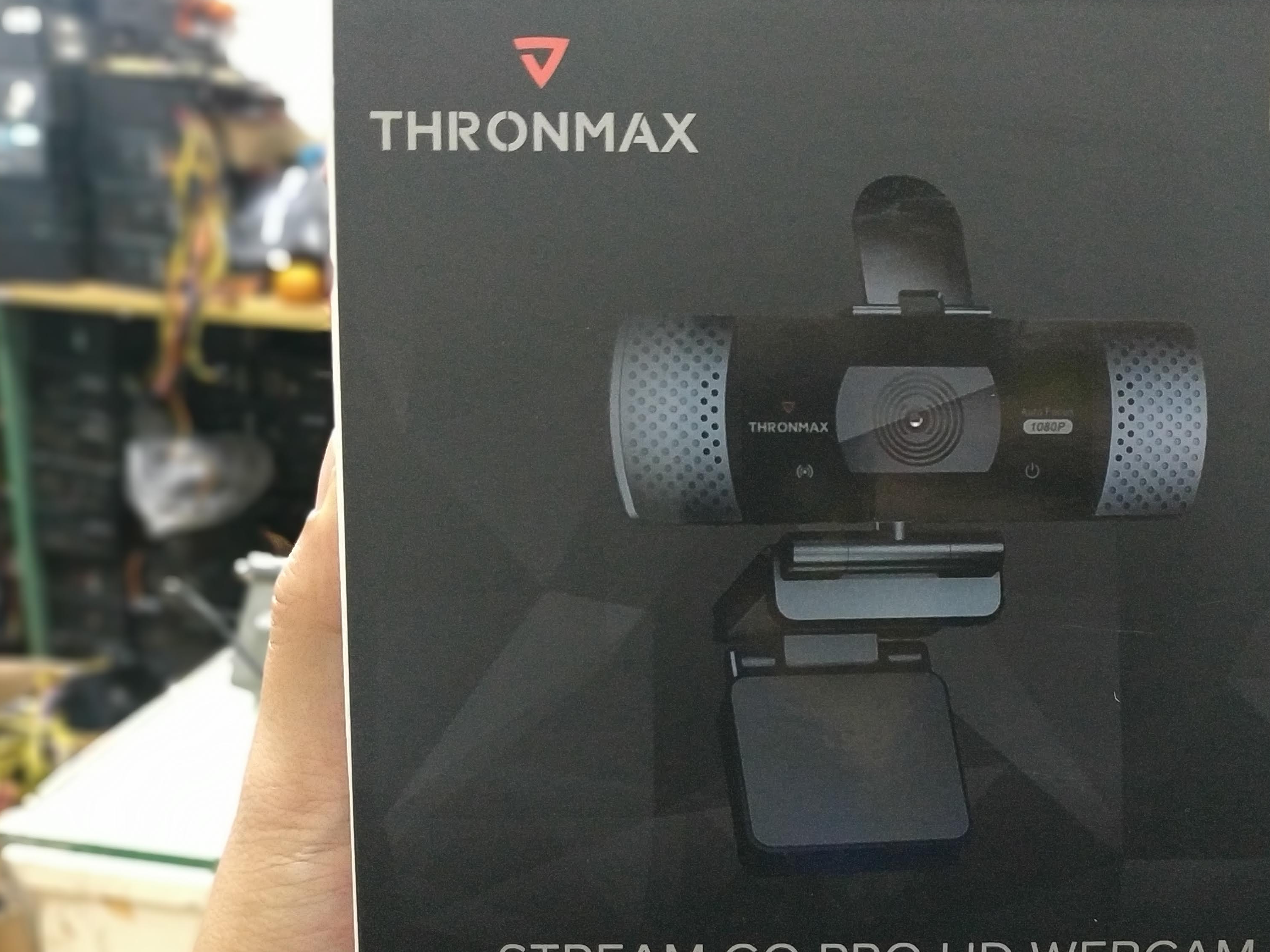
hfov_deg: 56.0
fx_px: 1174
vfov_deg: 44.1
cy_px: 501
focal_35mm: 32
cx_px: 808
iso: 1250
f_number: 1.9
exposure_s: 1/20
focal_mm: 3.94
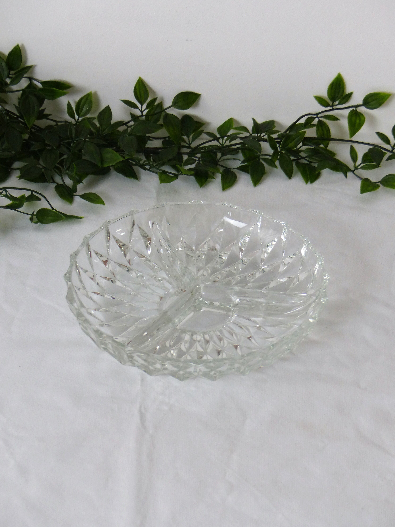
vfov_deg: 19.3
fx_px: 1552
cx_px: 197
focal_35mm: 102
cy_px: 263
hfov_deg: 14.5
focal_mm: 16.9
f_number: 2.8
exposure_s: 1/60
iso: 200
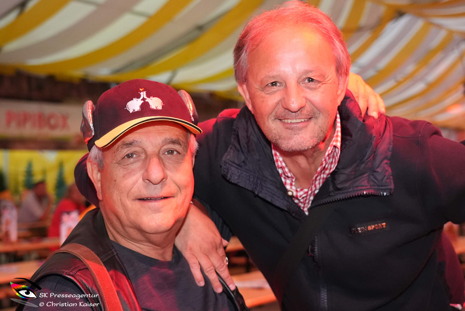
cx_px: 232
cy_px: 156
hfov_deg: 31.9
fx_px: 814
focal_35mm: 63
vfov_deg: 21.6
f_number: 4
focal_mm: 42
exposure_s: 1/80
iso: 5000
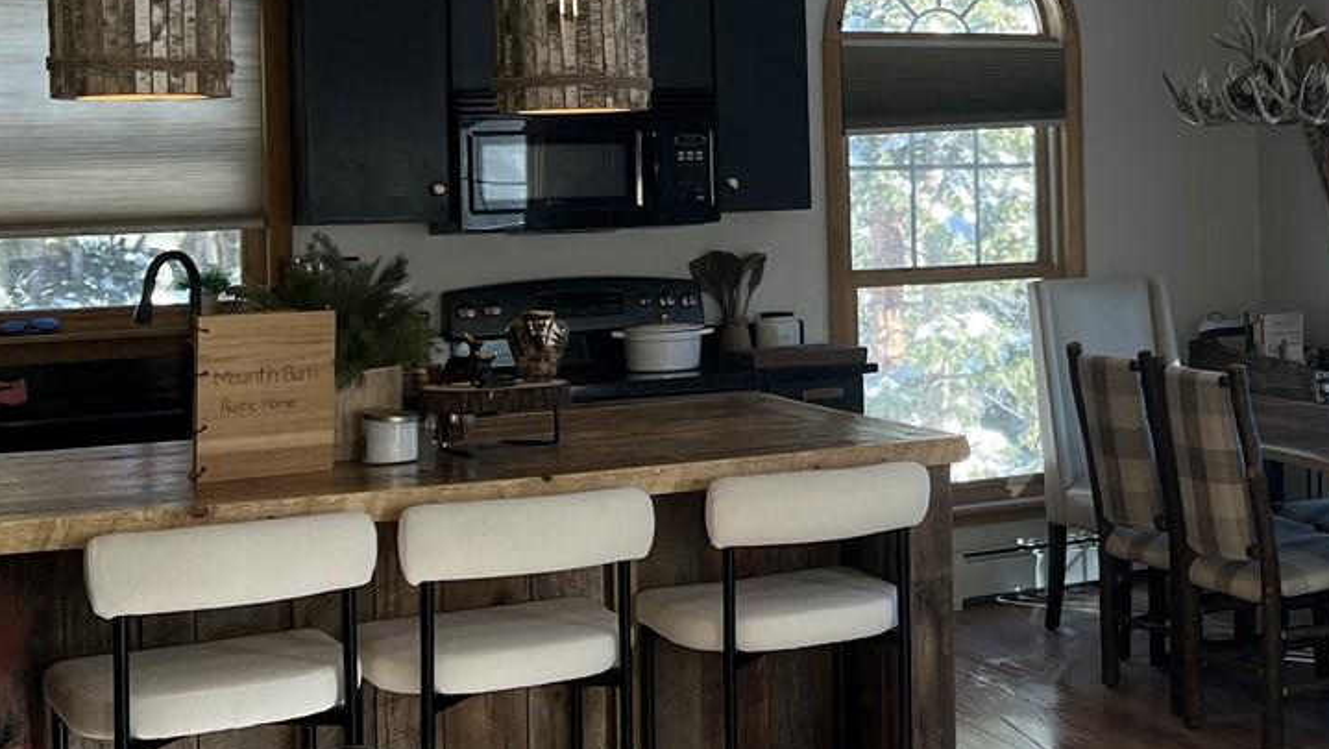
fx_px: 2221
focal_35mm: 63
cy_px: 166
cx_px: 1355
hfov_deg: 30.7
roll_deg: +1.2
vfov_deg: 19.0
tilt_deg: +0.4
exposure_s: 1/120
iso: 40
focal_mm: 5.1
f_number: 1.6
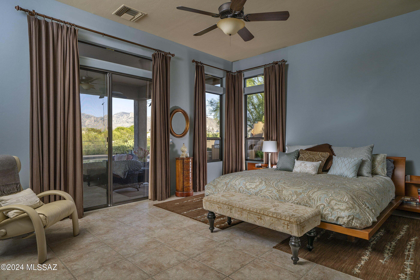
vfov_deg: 64.5
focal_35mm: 19
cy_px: 140
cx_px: 210
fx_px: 222
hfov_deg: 86.9
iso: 200
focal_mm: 19
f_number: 7.1
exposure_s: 1/125
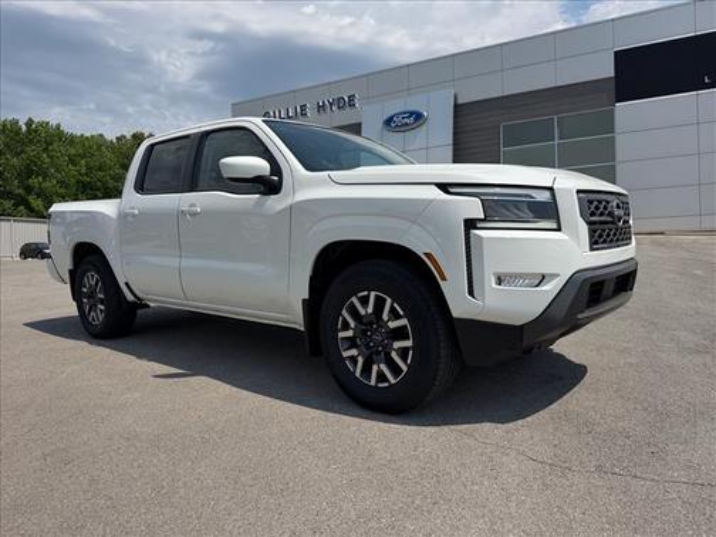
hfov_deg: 71.6
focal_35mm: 24
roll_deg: +0.9
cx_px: 358
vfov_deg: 56.8
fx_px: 496
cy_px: 268
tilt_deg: -0.3
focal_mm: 6.76
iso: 80
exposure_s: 1/9091
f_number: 1.78
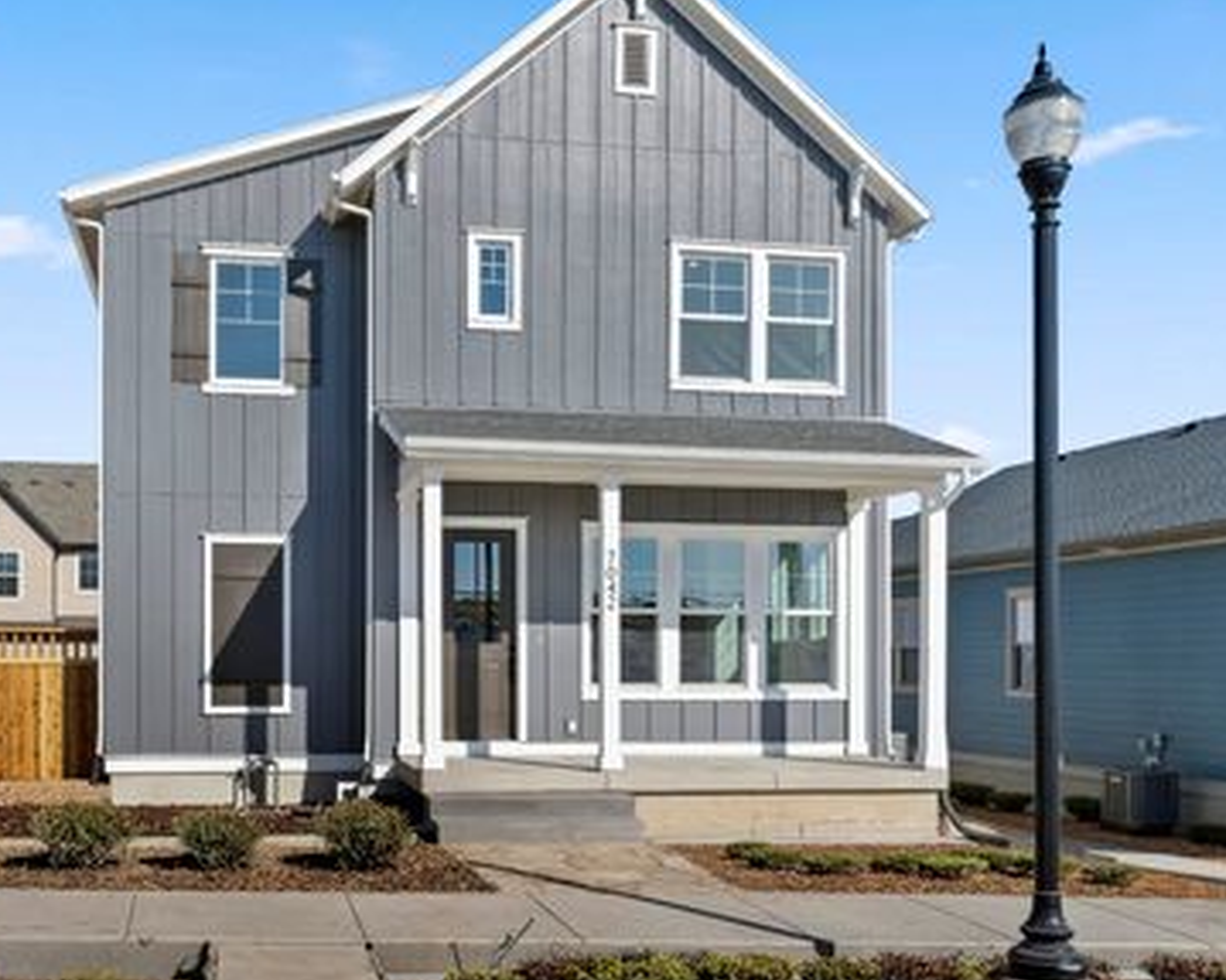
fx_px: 1233
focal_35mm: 34
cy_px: 483
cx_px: 423
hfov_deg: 52.0
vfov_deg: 43.3
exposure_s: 1/640
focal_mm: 26
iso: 100
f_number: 10
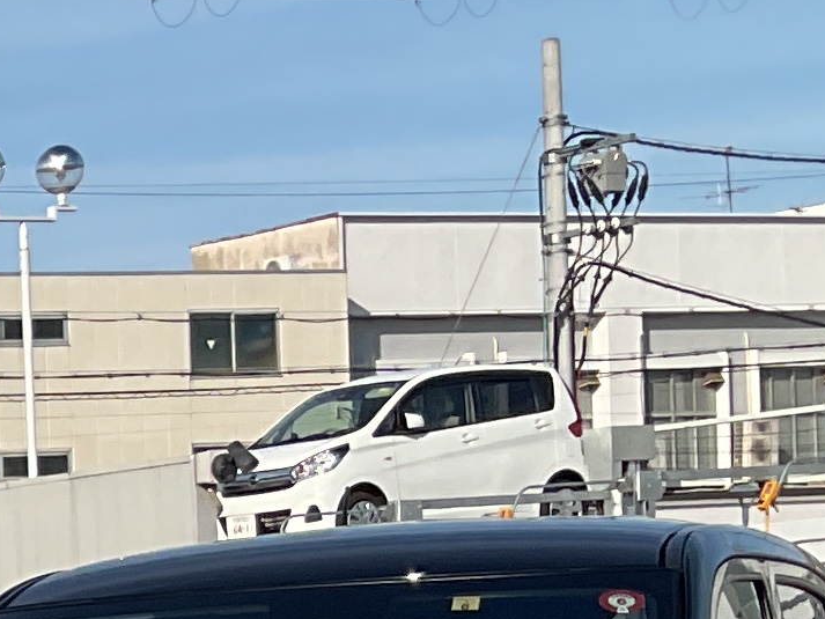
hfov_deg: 10.8
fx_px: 3909
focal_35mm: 164
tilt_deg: -3.6
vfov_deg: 8.7
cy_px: 1059
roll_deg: +2.3
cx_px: -937
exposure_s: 1/2427
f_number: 1.8
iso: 16
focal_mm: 3
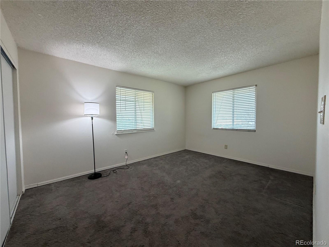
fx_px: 133
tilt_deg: -2.0
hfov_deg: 102.1
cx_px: 164
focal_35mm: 14
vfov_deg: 85.7
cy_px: 124
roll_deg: +1.1
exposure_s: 1/120
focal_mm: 2.22
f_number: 2.2
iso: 250
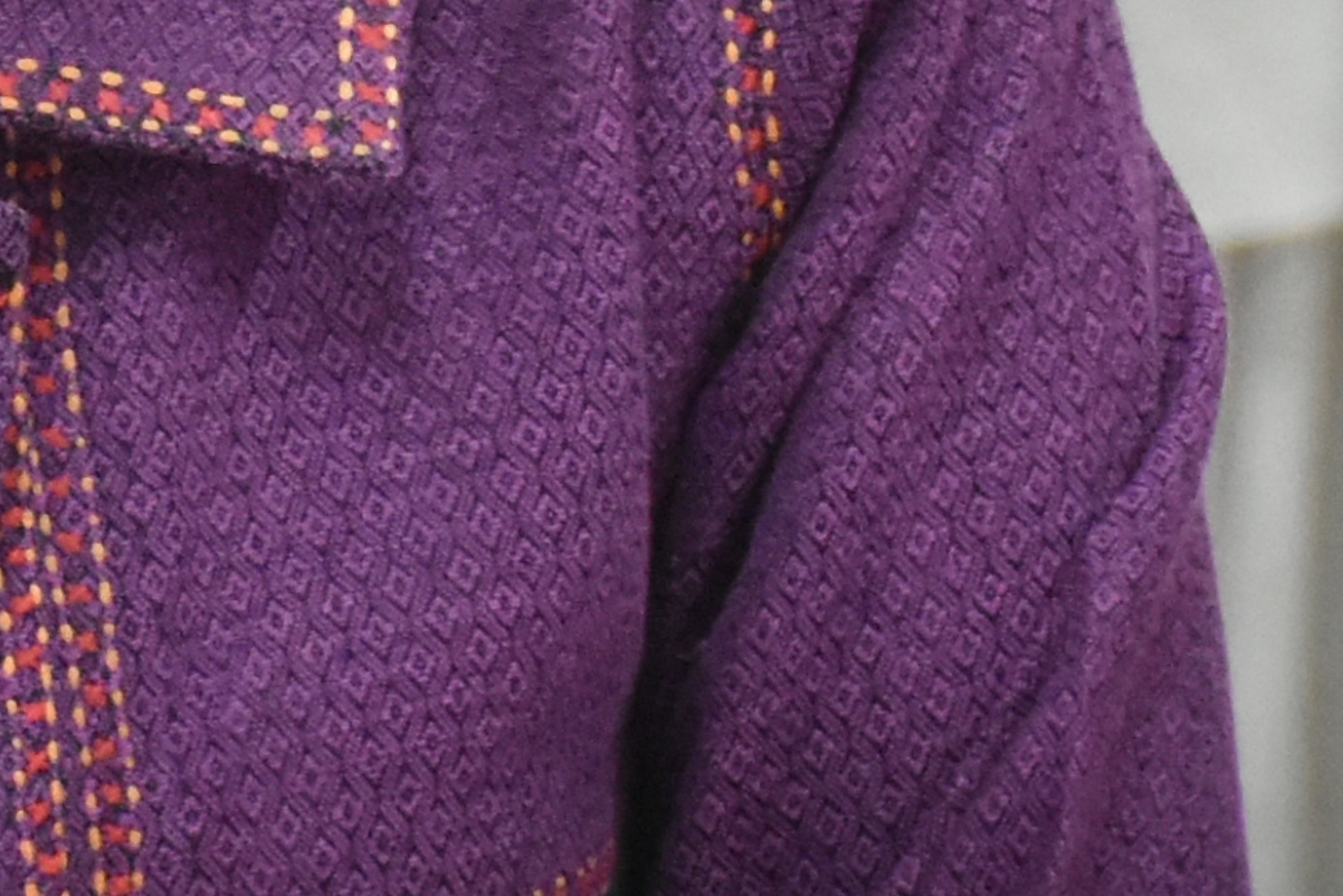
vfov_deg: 2.3
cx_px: 140
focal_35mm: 609
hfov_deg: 3.4
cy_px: -377
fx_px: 22724
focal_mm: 70
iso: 3200
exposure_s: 1/160
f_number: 5
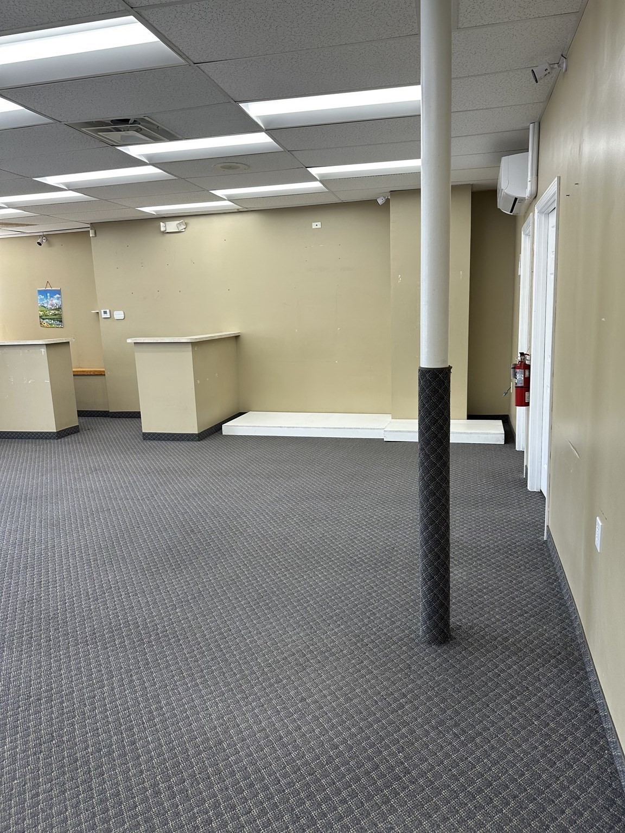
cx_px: 312
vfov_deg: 71.6
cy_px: 416
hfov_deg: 56.8
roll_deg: +1.8
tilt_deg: -9.3
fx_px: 578
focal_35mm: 24
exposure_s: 1/170
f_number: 1.78
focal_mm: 6.86
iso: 100
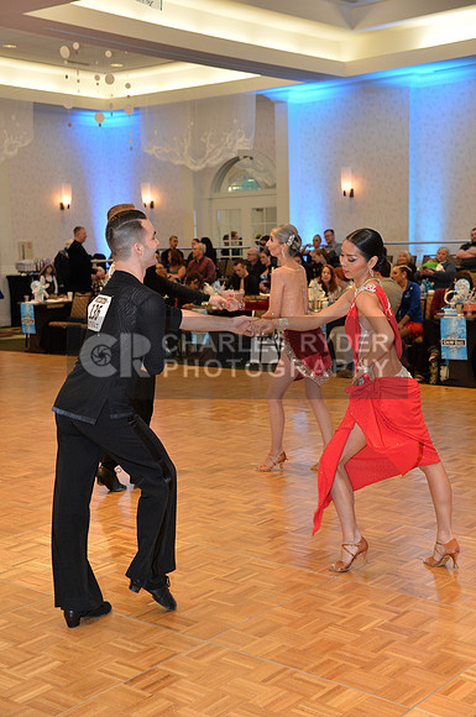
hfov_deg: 25.9
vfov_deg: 38.2
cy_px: 358
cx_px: 238
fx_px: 1034
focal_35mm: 52
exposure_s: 1/250
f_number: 5
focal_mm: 52
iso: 3200
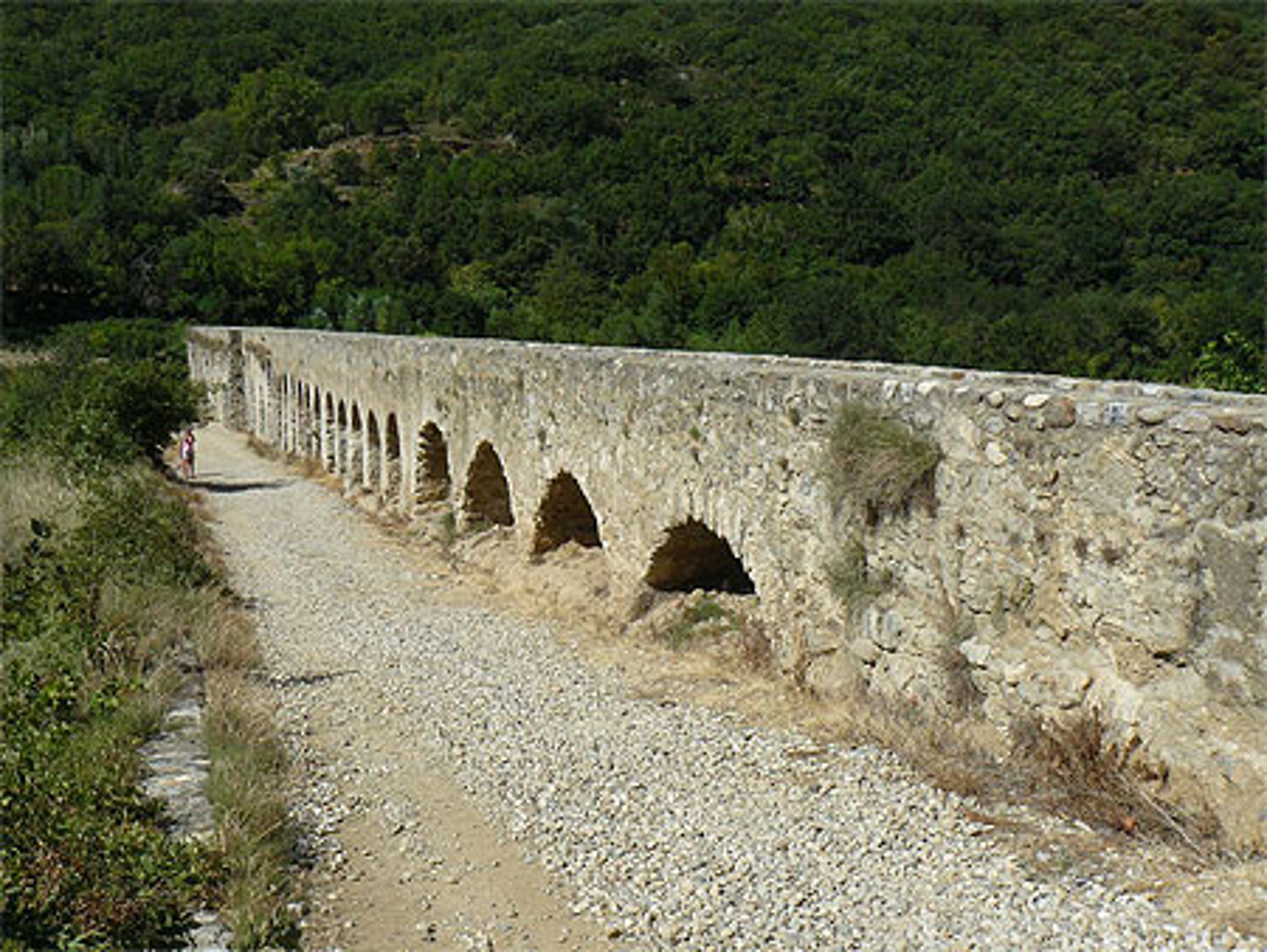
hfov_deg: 51.3
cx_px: 634
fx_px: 1318
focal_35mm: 36
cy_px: 476
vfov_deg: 39.7
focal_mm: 6
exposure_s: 1/400
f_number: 7.1
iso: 100
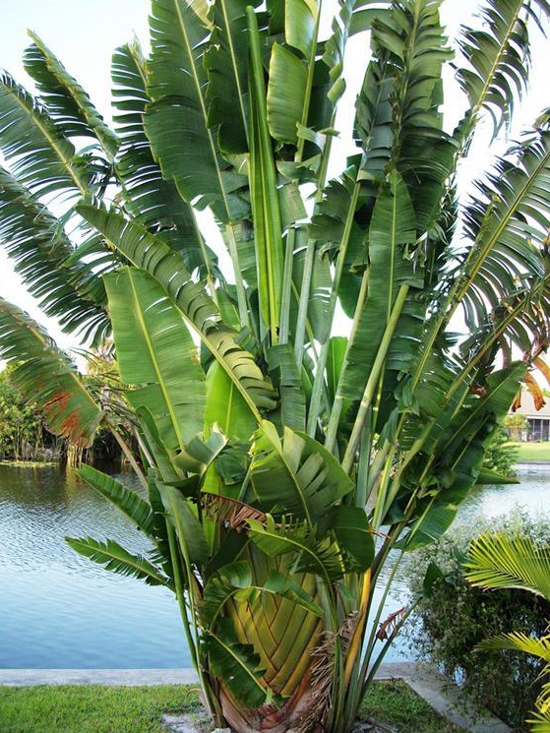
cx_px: 270
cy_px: 374
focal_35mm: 33
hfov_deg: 43.0
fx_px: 699
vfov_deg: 55.3
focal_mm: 5.7
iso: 80
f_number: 2.9
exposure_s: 1/125
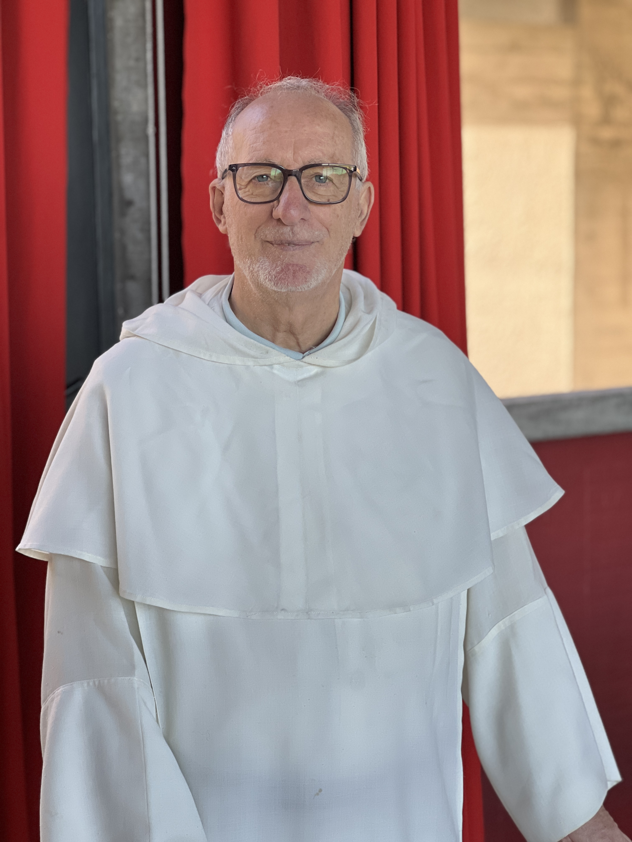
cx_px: 316
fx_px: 1874
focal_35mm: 77
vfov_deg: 25.3
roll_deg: +1.2
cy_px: 421
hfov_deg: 19.1
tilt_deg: -5.6
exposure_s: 1/121
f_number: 2.8
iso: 125
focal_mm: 9
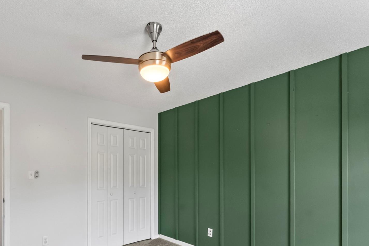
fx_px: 205
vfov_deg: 60.1
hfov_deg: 82.8
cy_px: 169
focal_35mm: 20
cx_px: 145
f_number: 9
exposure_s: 1/20
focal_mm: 14
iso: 2000
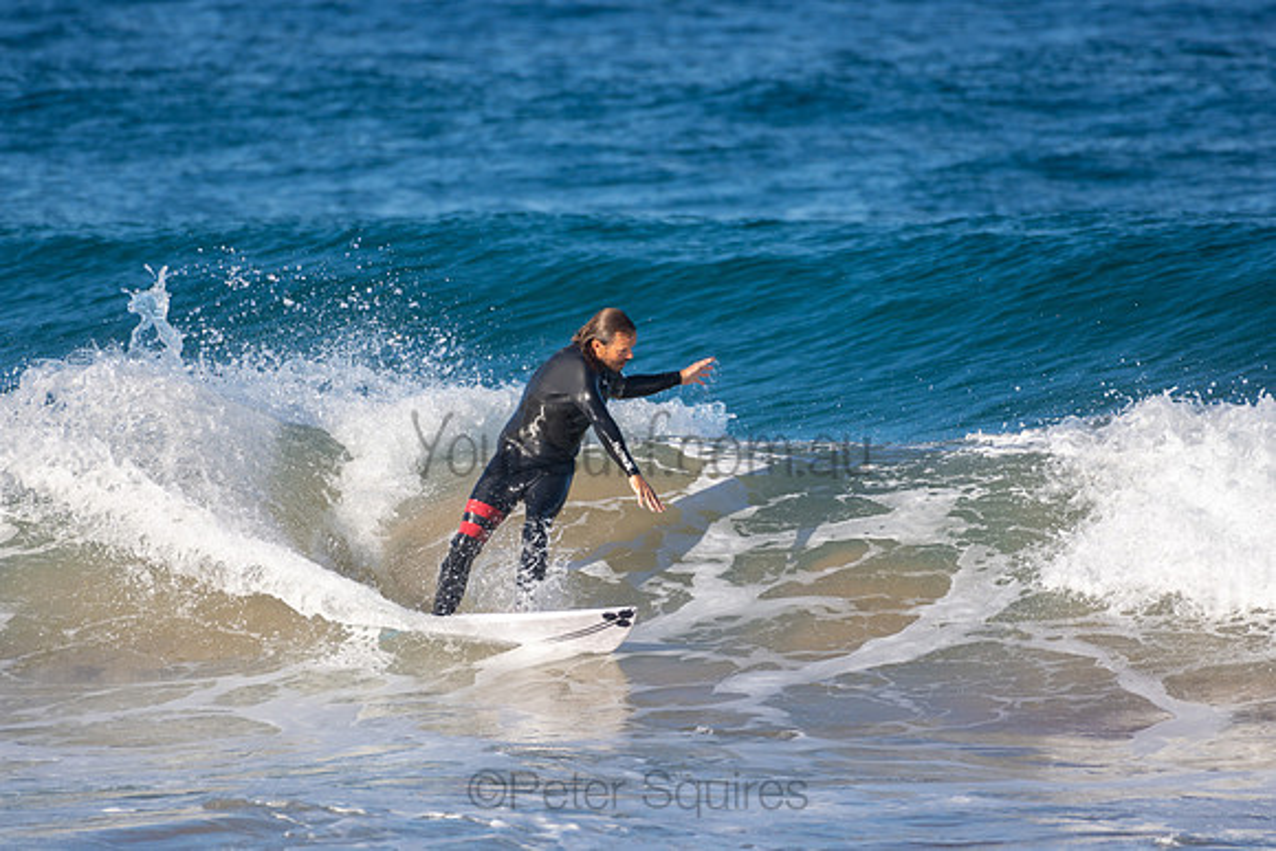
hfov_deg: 2.7
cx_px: 638
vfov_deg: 1.8
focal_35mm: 750
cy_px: 426
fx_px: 26588
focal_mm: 500
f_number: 5.6
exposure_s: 1/1250
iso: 220
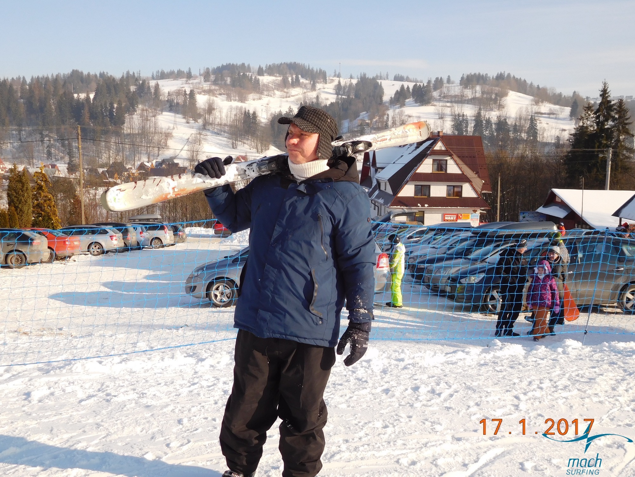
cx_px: 318
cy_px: 238
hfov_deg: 52.6
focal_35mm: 35
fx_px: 642
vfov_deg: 40.7
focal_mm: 6.2
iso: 125
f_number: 3.8
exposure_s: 1/800
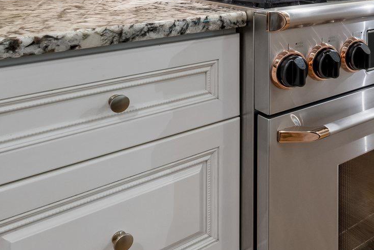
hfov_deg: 38.6
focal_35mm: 42
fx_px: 436
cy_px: -58
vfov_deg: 27.6
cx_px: 408
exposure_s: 1/4
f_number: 8
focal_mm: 10
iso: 250
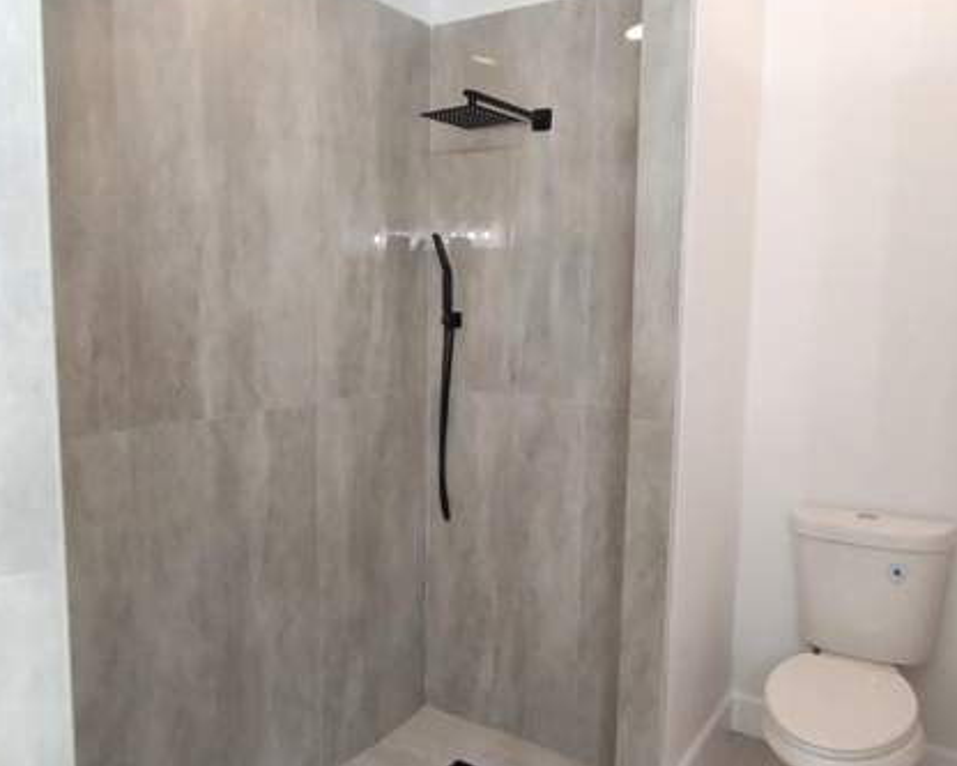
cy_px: 389
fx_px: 510
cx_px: 485
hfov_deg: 86.4
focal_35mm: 18
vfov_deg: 73.8
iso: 413
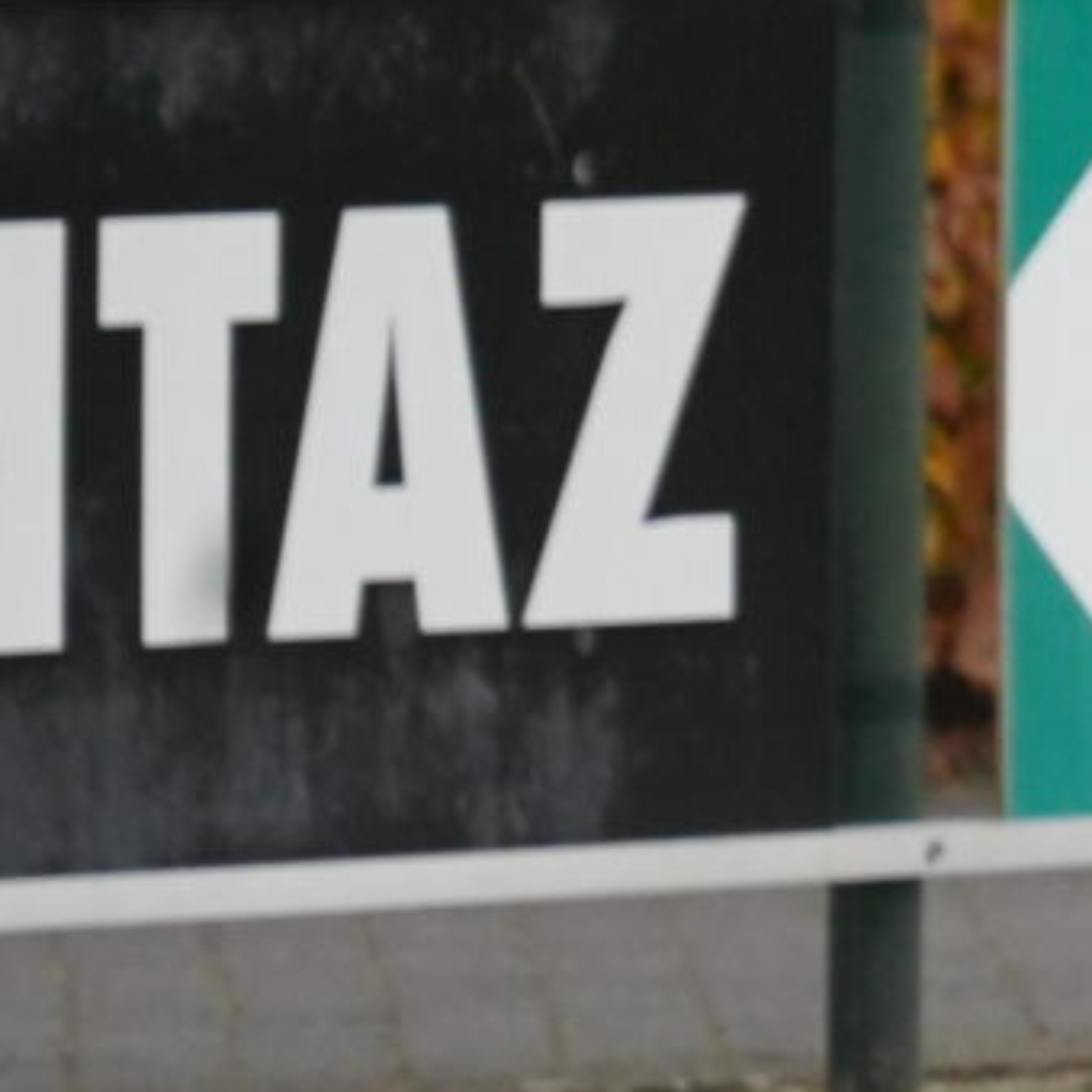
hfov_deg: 1.4
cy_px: 233
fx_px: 46255
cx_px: 2457
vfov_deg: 1.4
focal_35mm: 1296
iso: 4000
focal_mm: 253
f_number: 5.6
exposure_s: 1/1000
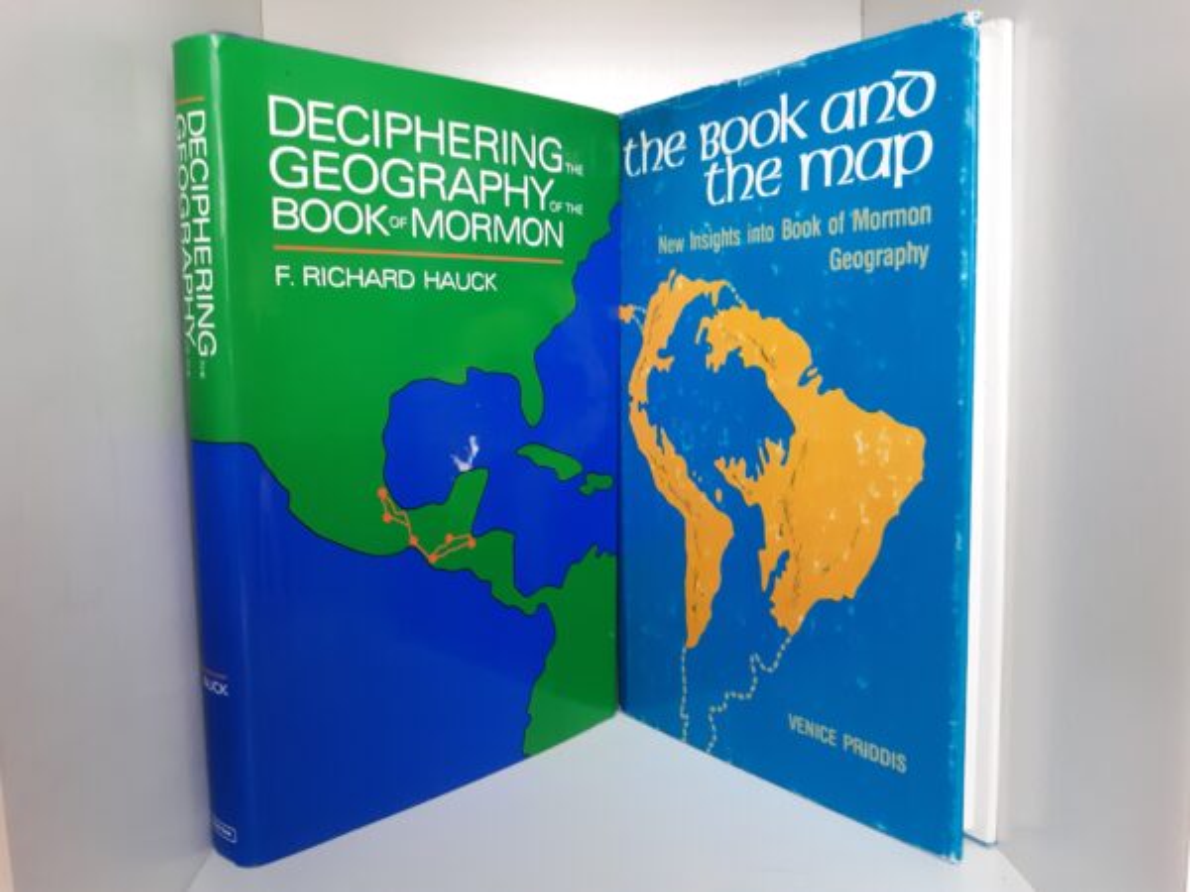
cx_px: 595
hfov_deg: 63.4
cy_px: 446
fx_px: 963
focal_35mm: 28
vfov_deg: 49.7
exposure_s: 1/30
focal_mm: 3.7
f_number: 1.7
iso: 200
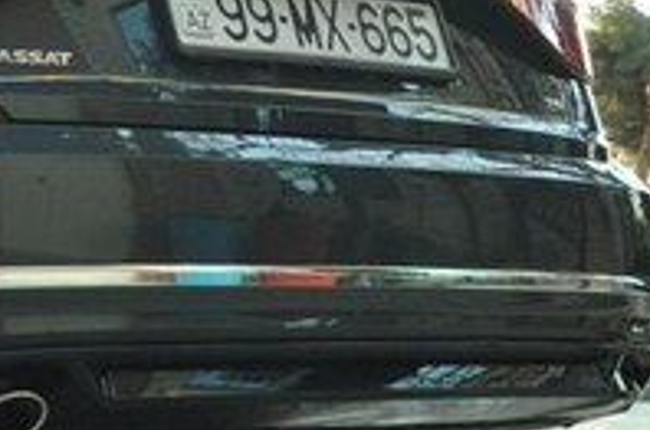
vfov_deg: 12.3
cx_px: -371
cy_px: 30
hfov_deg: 16.7
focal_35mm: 110
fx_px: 1981
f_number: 5.6
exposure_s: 1/200
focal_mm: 22
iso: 800
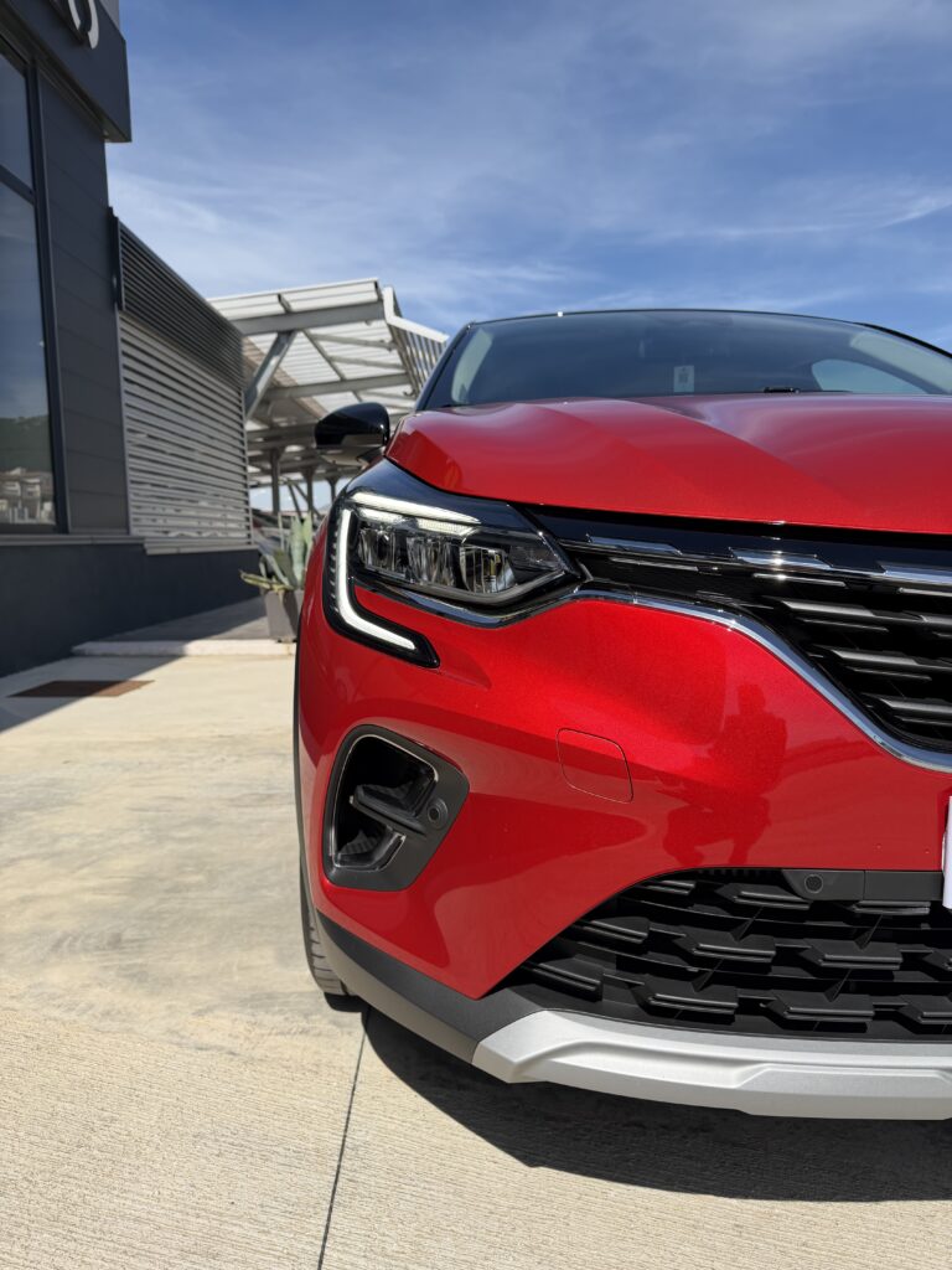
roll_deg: +1.0
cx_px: 476
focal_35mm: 24
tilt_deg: -6.4
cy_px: 635
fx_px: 880
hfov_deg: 56.8
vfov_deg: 71.6
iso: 100
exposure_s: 1/3425
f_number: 1.78
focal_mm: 6.76
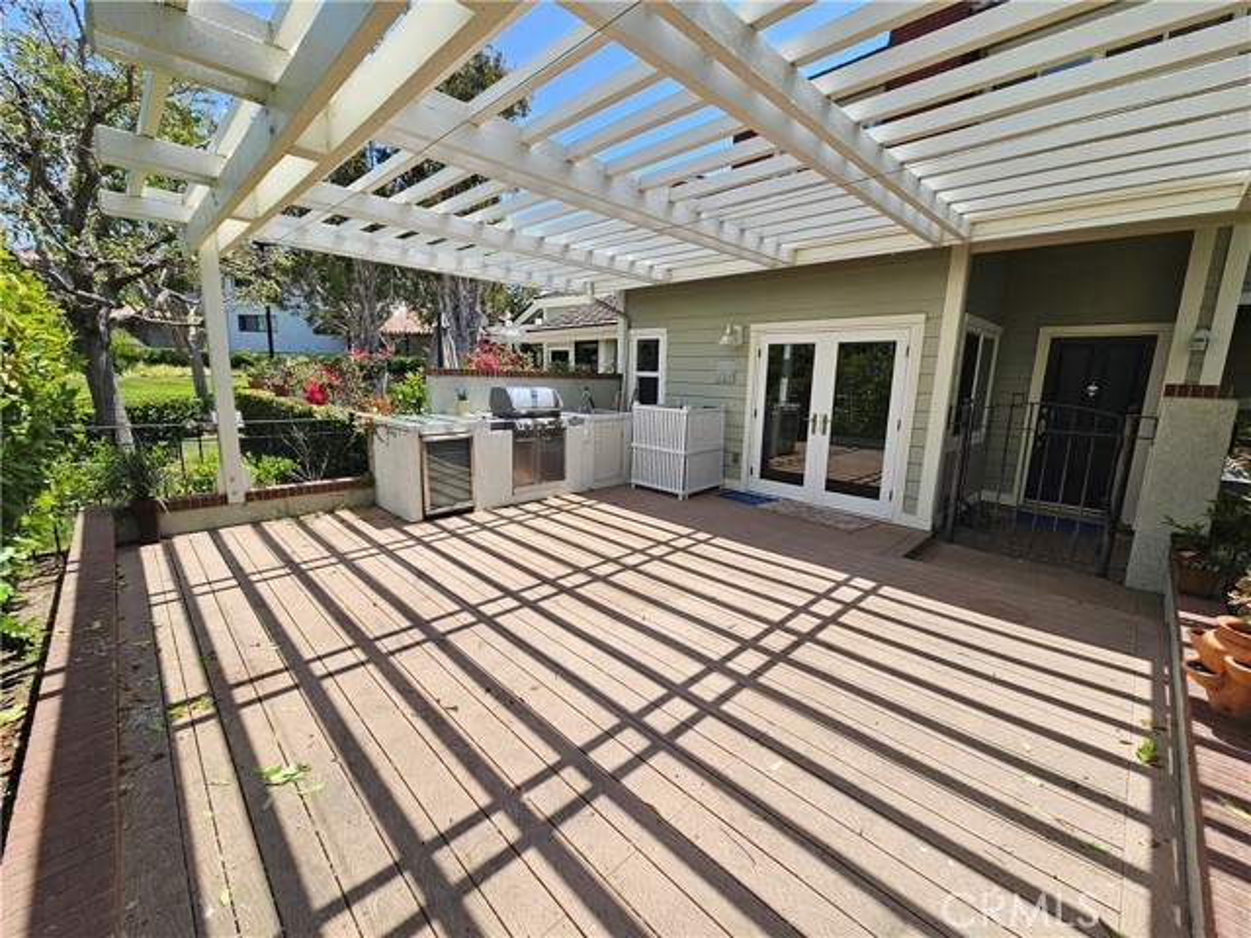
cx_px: 626
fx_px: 470
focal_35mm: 13
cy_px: 469
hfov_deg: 106.2
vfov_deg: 89.9
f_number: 2.2
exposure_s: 1/927
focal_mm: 2.2
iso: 50
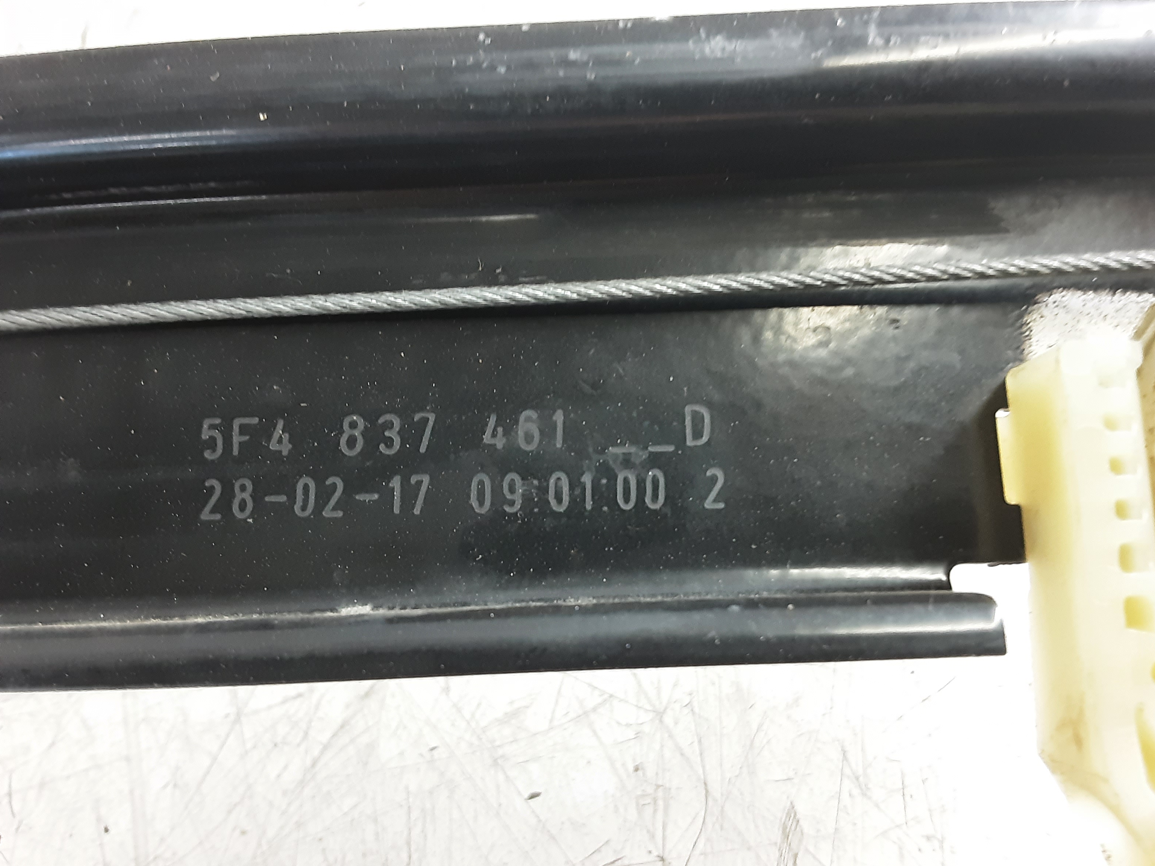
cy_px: 435
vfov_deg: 49.8
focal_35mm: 28
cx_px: 597
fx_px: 934
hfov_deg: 63.4
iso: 250
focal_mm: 2.91
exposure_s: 1/25
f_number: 1.9
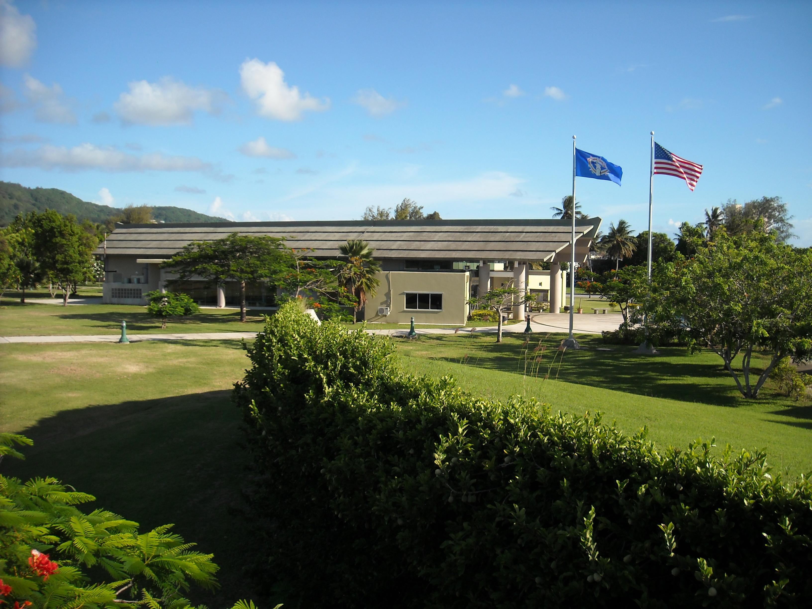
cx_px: 406
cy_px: 304
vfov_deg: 40.7
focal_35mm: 35
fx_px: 821
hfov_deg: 52.6
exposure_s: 1/239
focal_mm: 5.7
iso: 64
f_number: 5.6
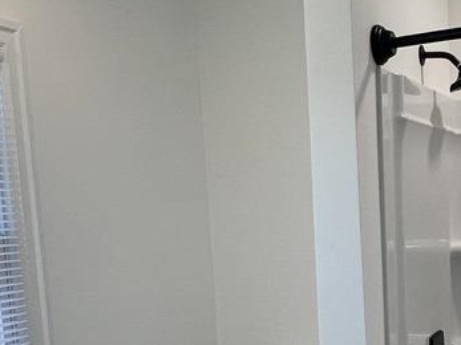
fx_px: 639
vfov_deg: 29.4
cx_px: 364
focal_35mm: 48
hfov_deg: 38.3
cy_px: 287
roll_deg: +1.8
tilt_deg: -8.4
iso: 64
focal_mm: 1.57
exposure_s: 1/120
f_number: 1.8
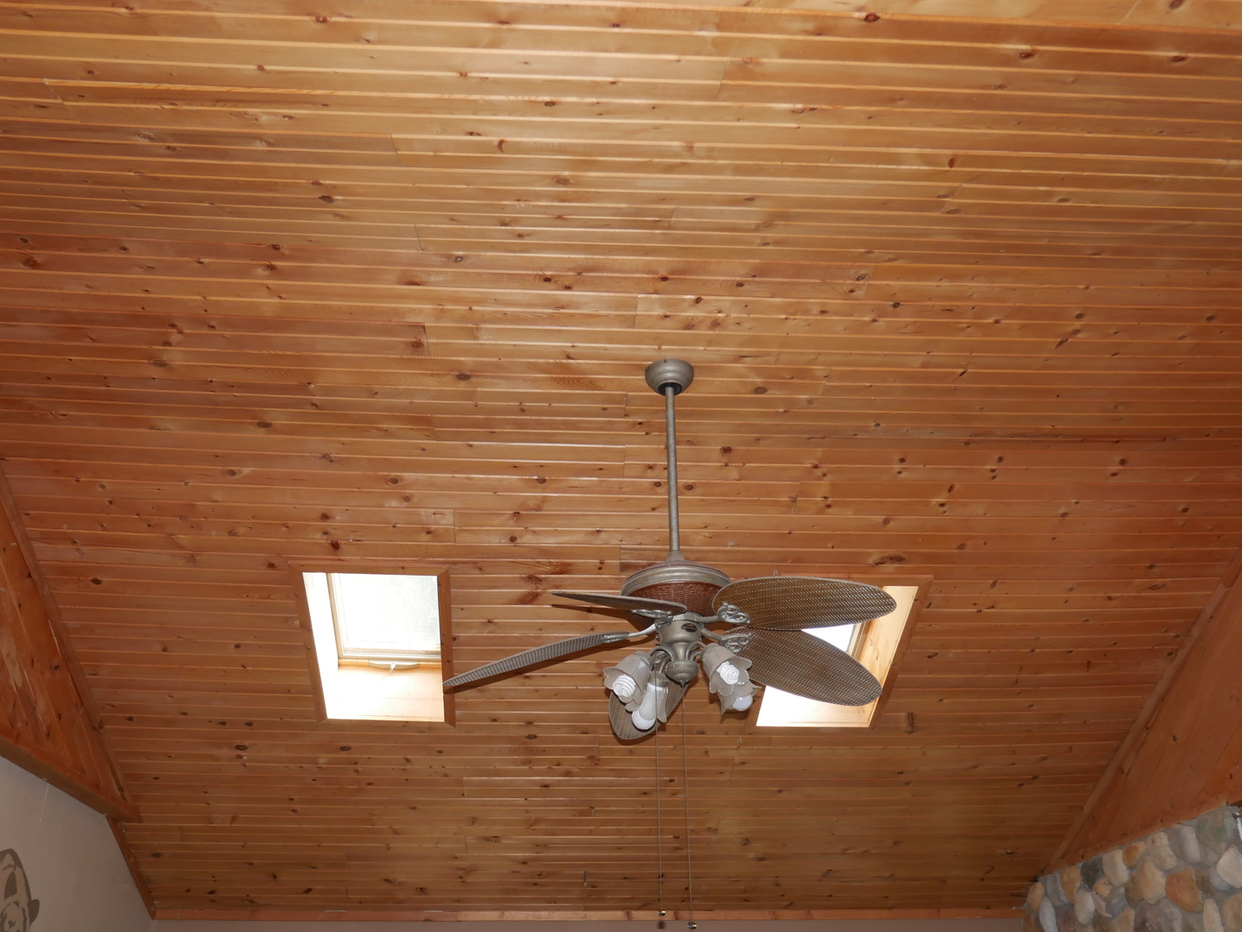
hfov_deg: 59.9
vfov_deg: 46.8
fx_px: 1077
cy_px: 466
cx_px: 621
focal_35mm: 30
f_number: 3.6
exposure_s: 1/60
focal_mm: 15
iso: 500
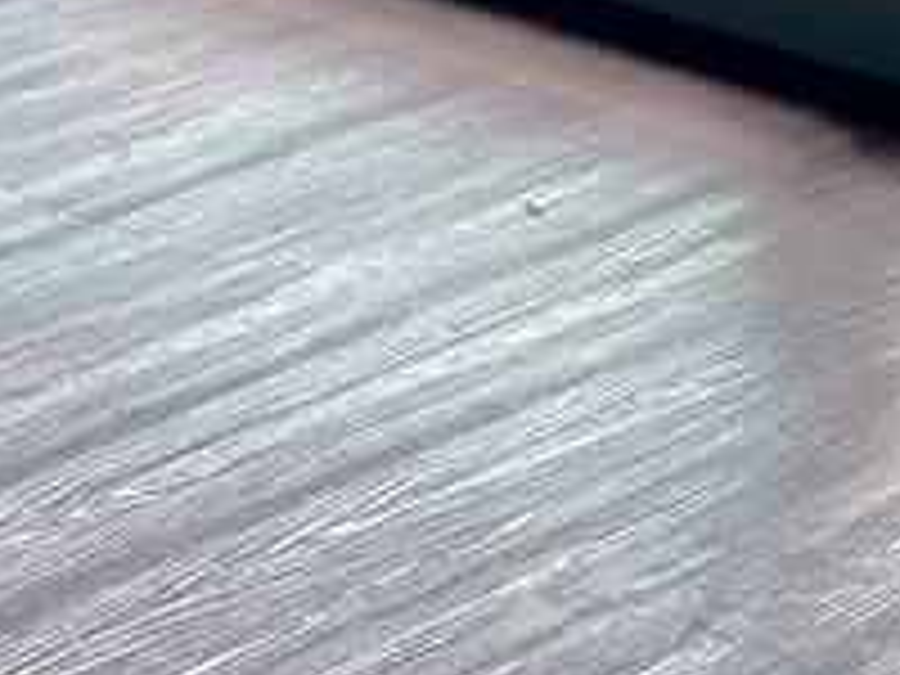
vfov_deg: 6.6
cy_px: -1174
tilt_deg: -6.3
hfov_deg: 9.0
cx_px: -806
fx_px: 5408
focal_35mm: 208
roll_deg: -1.7
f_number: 1.6
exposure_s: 1/716
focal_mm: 5.96
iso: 64
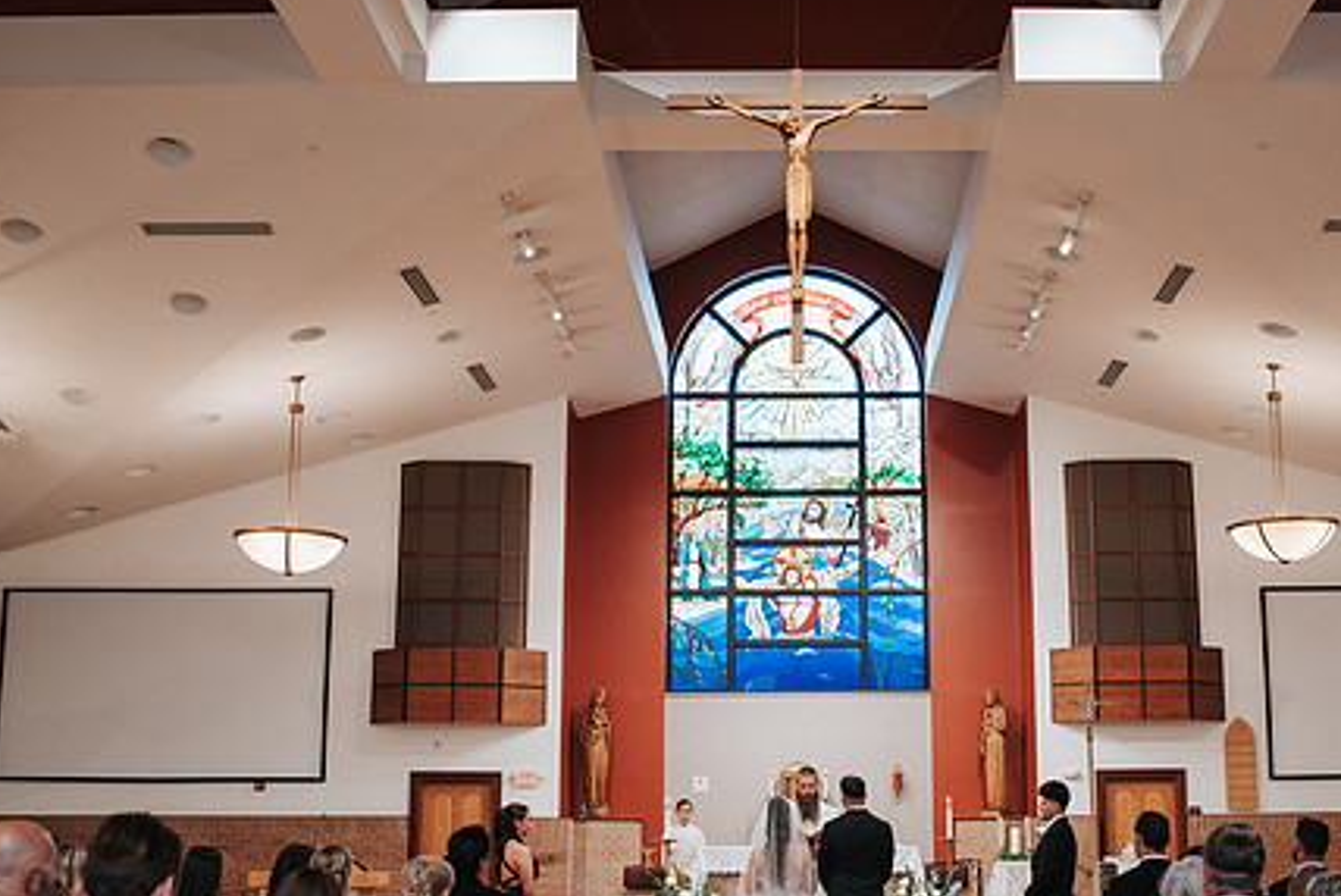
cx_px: 808
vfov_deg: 28.1
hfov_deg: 40.9
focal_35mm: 48
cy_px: 506
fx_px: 1789
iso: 280
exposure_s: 1/125
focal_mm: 35
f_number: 2.8
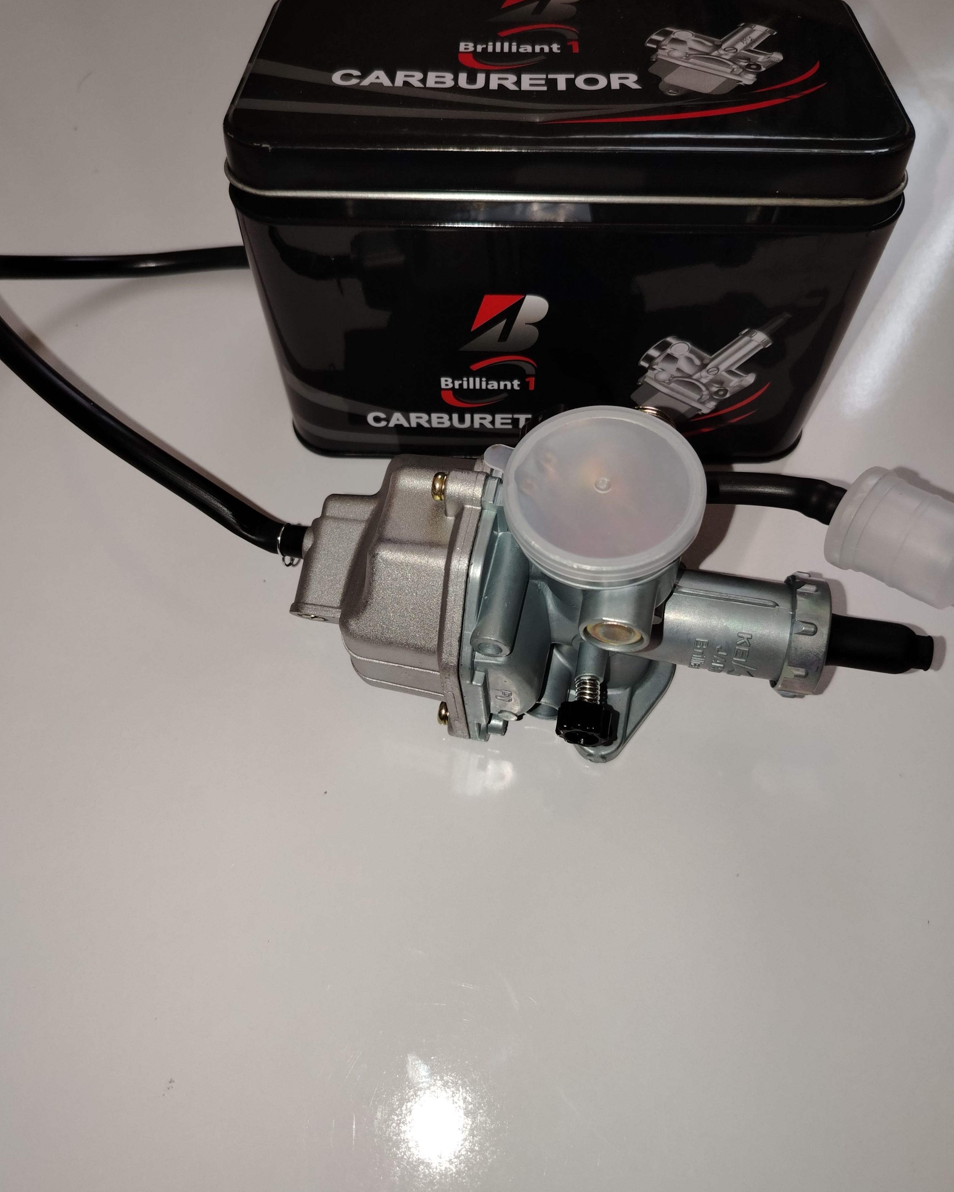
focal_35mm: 26
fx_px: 918
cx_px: 460
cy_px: 565
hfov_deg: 54.9
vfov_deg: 66.0
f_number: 1.75
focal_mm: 5.25
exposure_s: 1/50
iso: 859
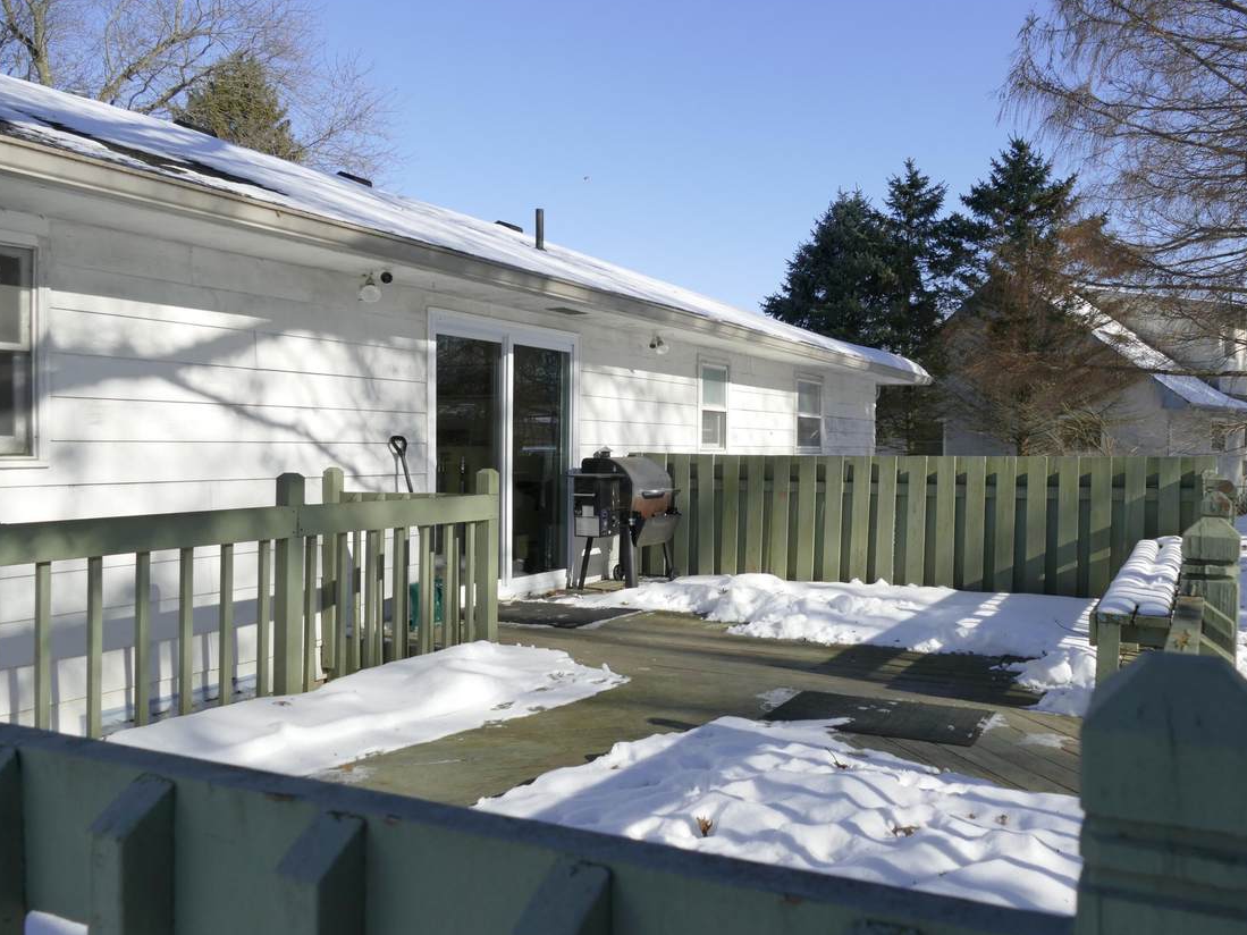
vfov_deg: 49.7
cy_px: 468
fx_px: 1009
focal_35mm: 28
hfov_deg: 63.2
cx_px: 701
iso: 125
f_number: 3.3
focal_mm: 9.17
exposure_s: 1/2000
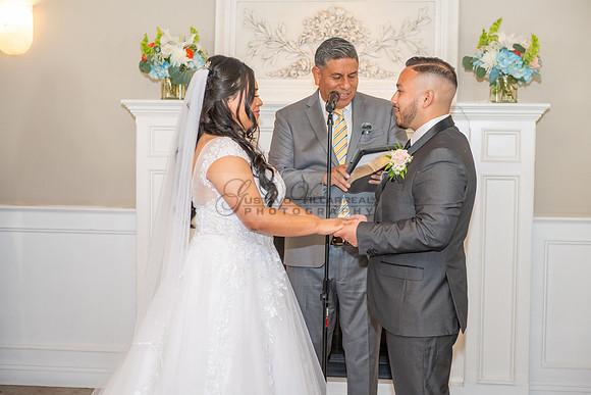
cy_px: 198
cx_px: 296
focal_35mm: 70
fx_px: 1149
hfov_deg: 28.8
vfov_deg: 19.5
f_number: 3.5
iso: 1250
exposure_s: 1/200
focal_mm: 70
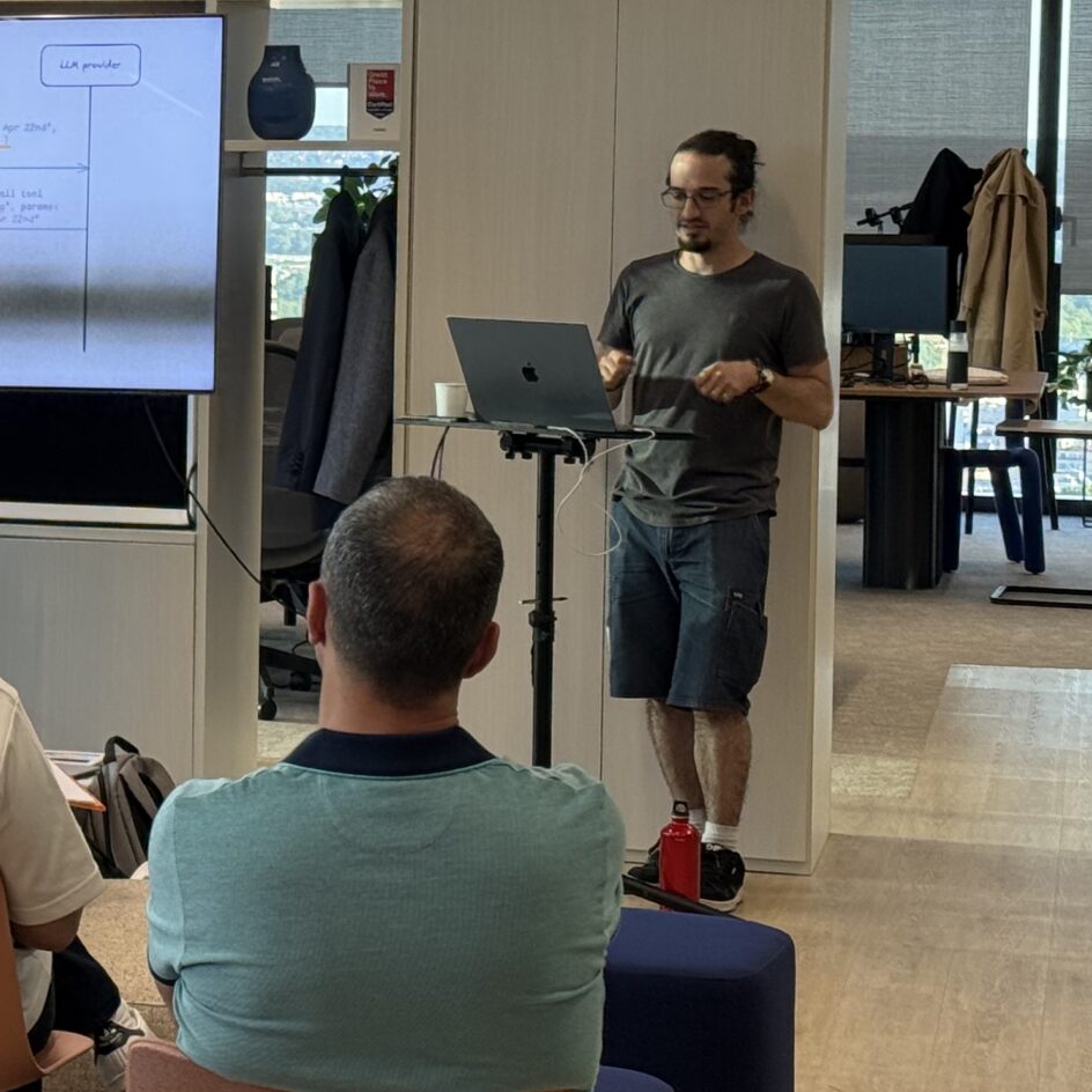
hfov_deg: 14.6
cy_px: 324
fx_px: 4104
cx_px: -250
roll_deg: -0.8
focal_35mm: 115
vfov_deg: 15.1
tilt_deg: -2.5
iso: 80
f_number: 1.78
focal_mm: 6.76
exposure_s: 1/157
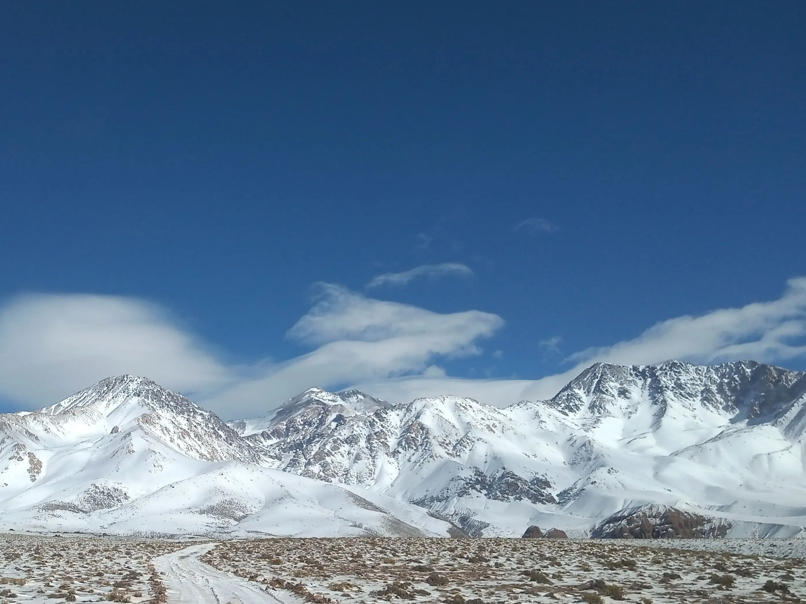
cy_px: 298
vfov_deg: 46.8
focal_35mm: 30
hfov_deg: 58.2
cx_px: 250
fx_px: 699
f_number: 2
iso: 113
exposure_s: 1/2387
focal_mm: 3.54
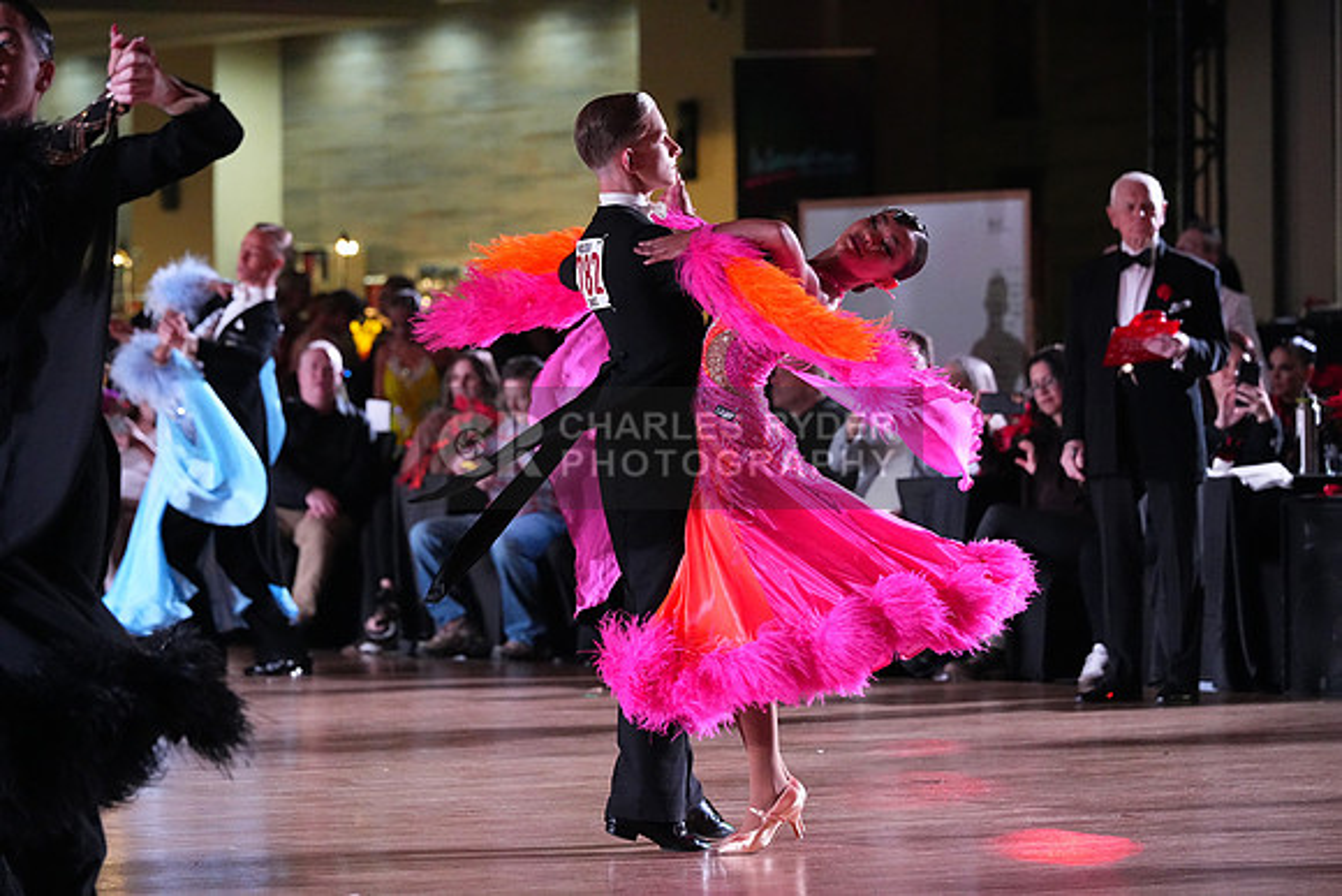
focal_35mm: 189
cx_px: 671
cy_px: 448
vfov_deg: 7.3
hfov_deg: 10.9
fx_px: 7047
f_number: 5.6
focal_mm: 189
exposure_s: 1/400
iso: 10000
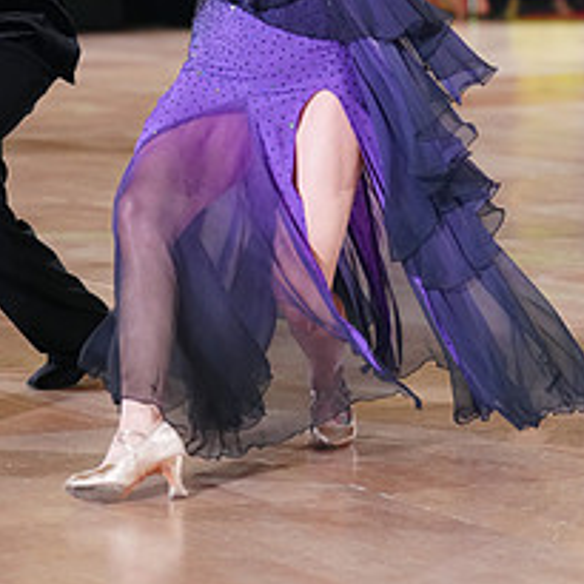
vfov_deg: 8.0
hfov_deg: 8.1
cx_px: 207
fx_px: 4123
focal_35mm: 216
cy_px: -111
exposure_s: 1/400
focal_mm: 90
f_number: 2.8
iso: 2500
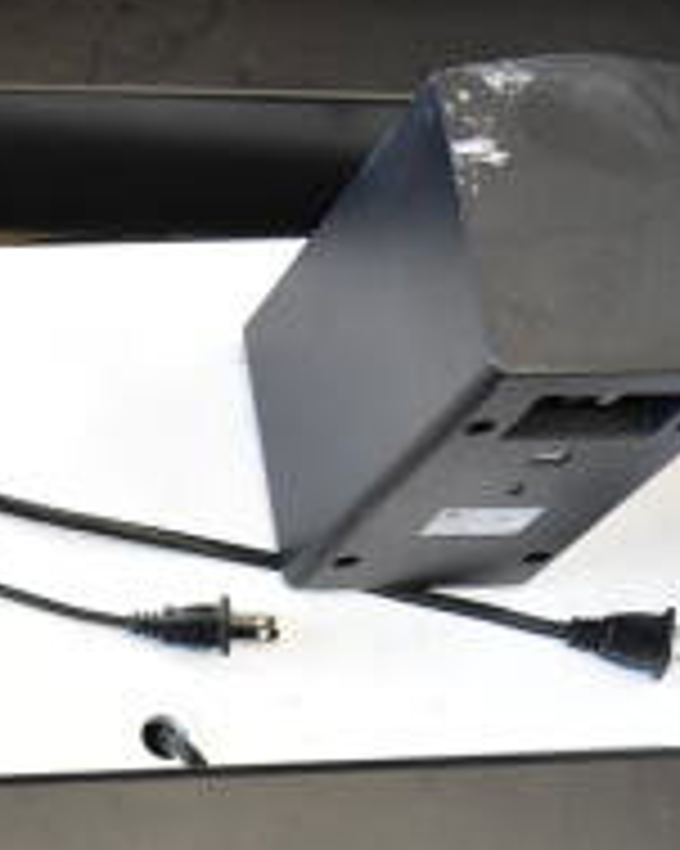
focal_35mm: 100
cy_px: 884
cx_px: -594
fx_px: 2518
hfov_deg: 13.6
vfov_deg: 18.6
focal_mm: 22
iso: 1600
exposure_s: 1/60
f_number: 4
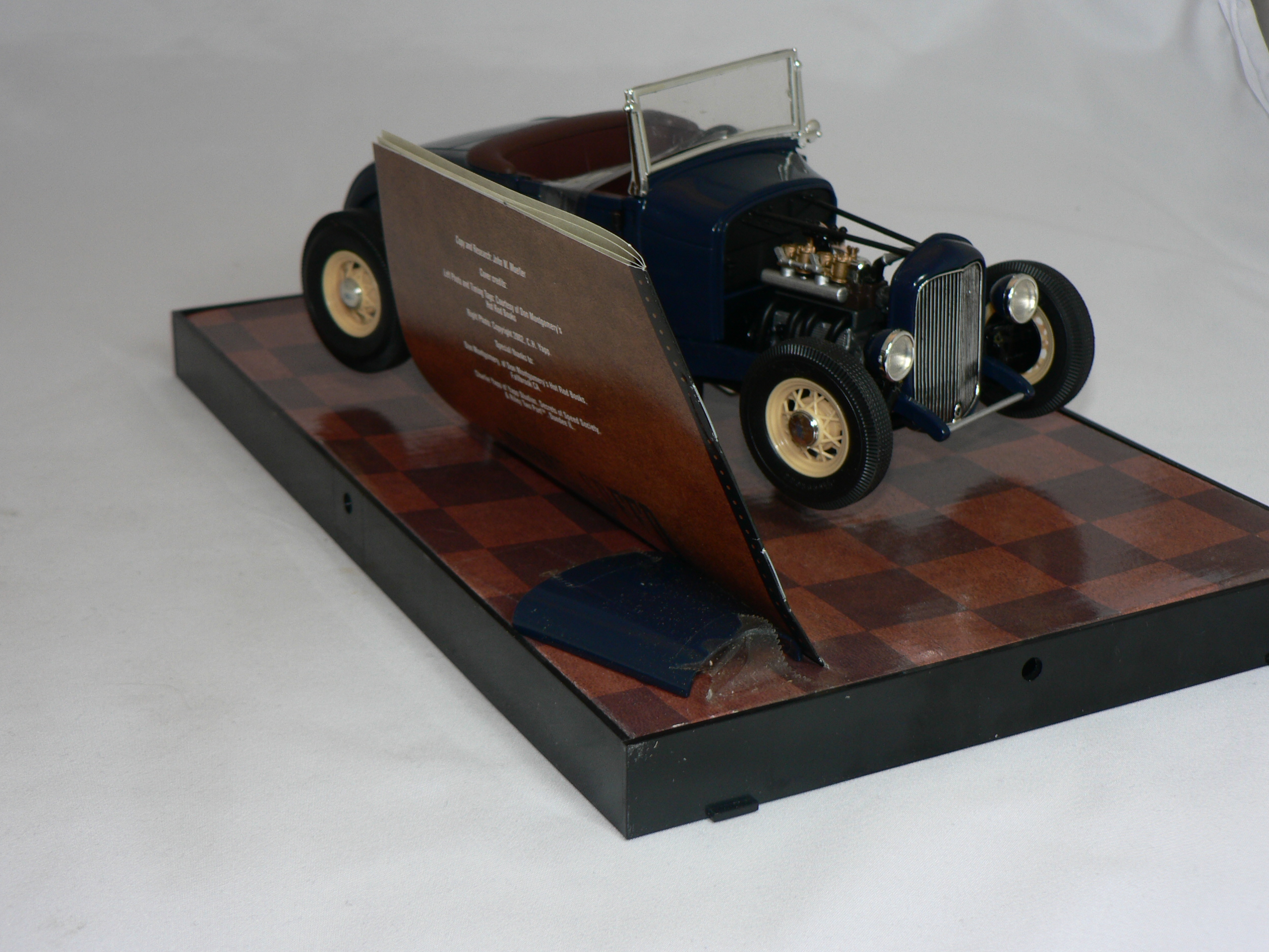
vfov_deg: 24.4
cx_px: 639
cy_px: 483
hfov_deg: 32.2
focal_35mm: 60
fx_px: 2200
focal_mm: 9.8
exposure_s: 1/60
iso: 80
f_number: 3.2
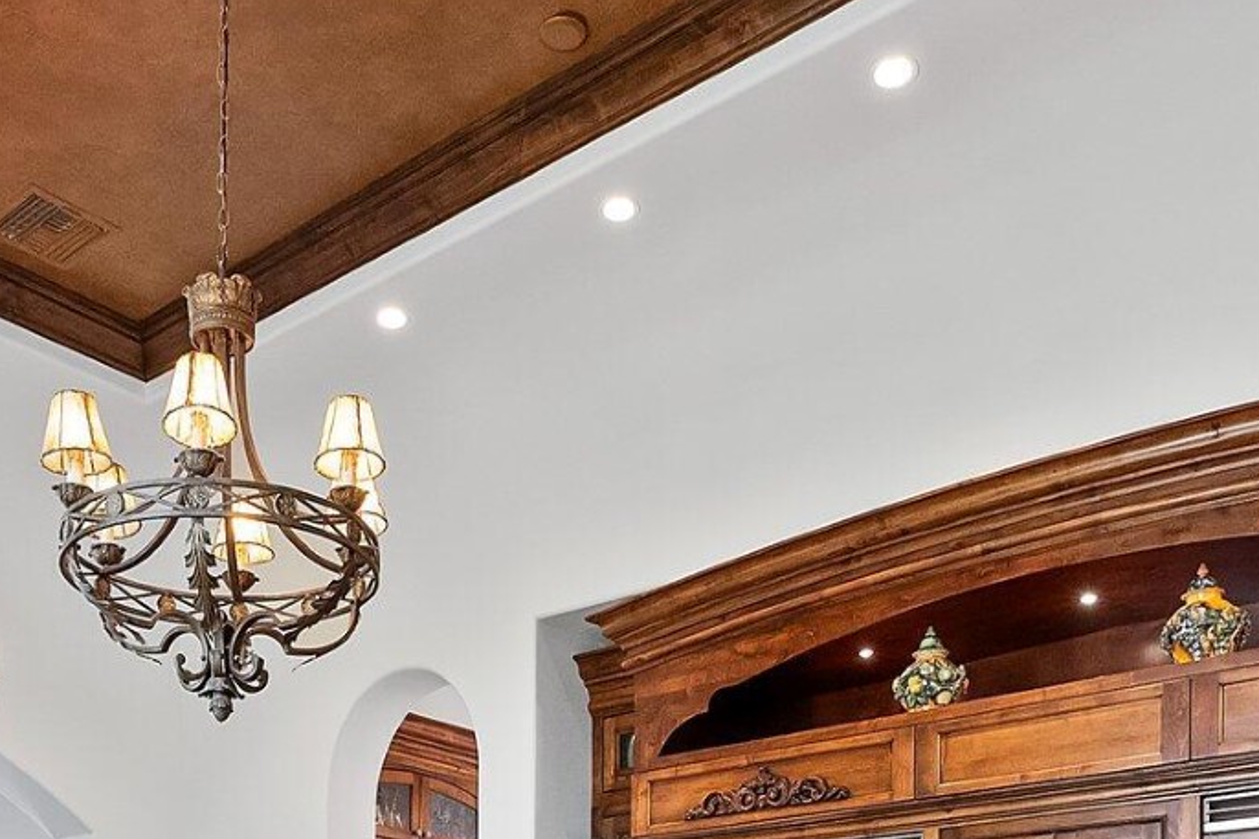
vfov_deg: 27.9
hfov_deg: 45.7
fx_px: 1468
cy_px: 1008
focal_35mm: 42
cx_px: 413
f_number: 8
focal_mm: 16
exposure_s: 1/15
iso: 3200
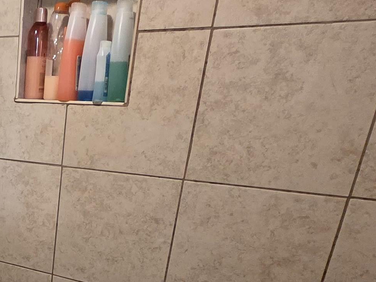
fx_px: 445
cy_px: 288
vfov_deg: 32.1
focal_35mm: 41
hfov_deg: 38.6
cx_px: -28
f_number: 2.2
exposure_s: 1/60
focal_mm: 2.2
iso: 1000
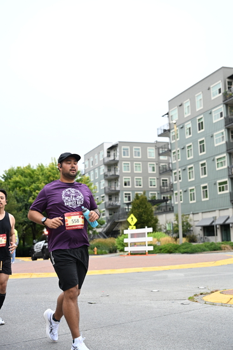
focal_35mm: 50
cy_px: 175
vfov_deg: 39.6
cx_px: 116
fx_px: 485
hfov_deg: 27.0
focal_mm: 50
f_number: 4
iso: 1600
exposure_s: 1/800
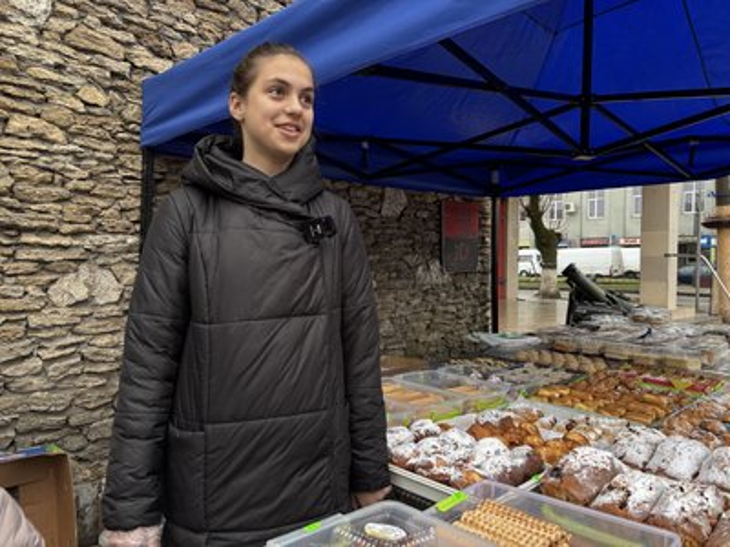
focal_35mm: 26
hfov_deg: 67.3
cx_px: 365
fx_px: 548
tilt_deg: -0.9
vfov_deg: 53.1
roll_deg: -0.7
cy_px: 274
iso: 125
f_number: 1.6
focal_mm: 5.96
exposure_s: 1/121
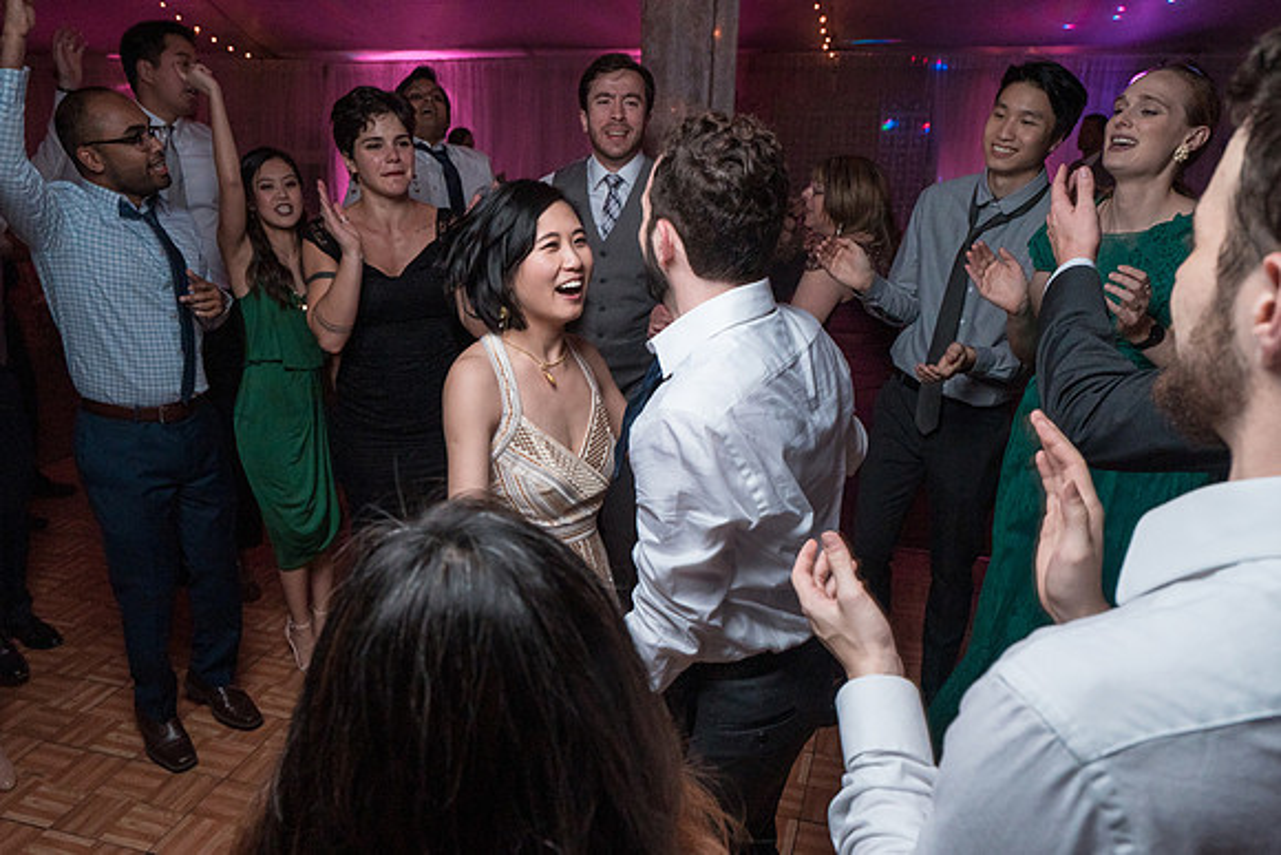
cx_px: 609
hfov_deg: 65.3
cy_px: 491
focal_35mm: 28
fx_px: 999
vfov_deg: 46.2
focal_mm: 24
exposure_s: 1/200
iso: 2000
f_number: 5.6
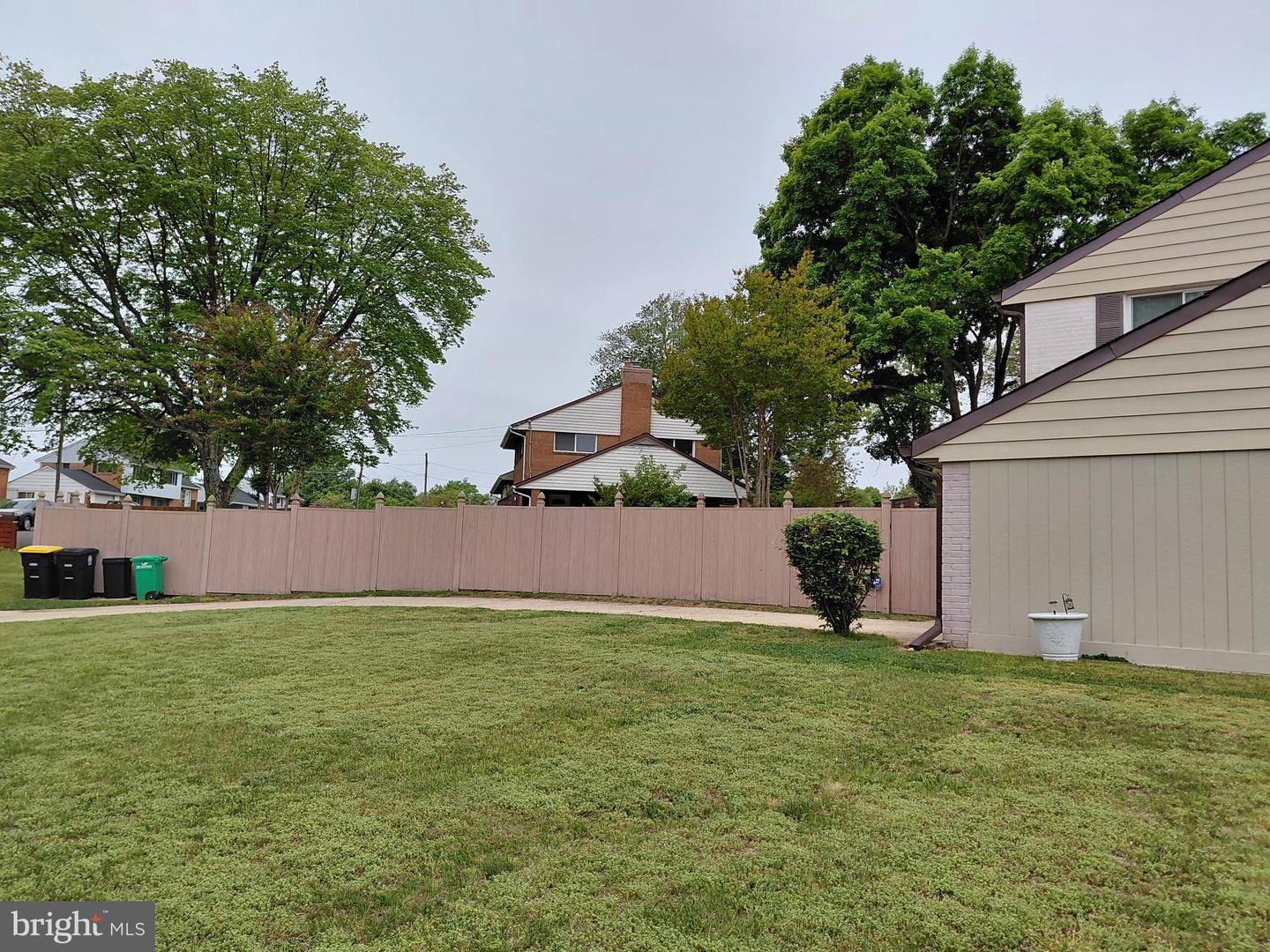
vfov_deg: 54.9
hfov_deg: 69.4
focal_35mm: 25
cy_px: 476
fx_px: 917
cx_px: 635
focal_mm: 4.69
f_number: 1.8
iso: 50
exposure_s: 1/775
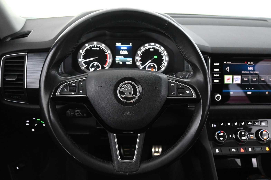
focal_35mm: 30
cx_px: 137
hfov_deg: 61.5
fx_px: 228
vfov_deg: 43.3
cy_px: 92
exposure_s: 1/30
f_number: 3.8
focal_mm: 19.5
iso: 5000
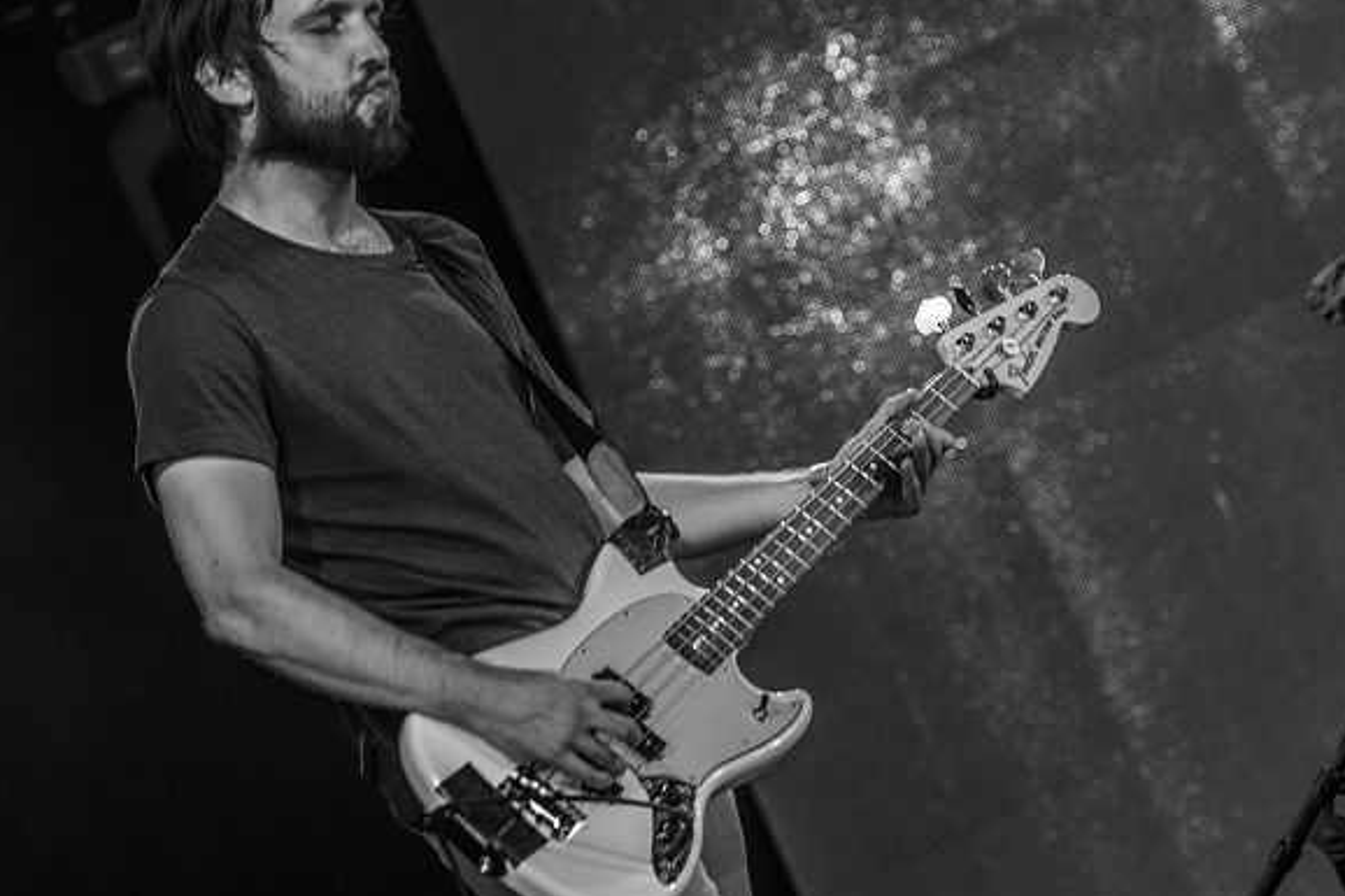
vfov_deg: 6.0
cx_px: 703
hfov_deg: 9.0
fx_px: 8515
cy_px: 426
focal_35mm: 228
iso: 640
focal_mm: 122
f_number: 2.8
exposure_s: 1/100
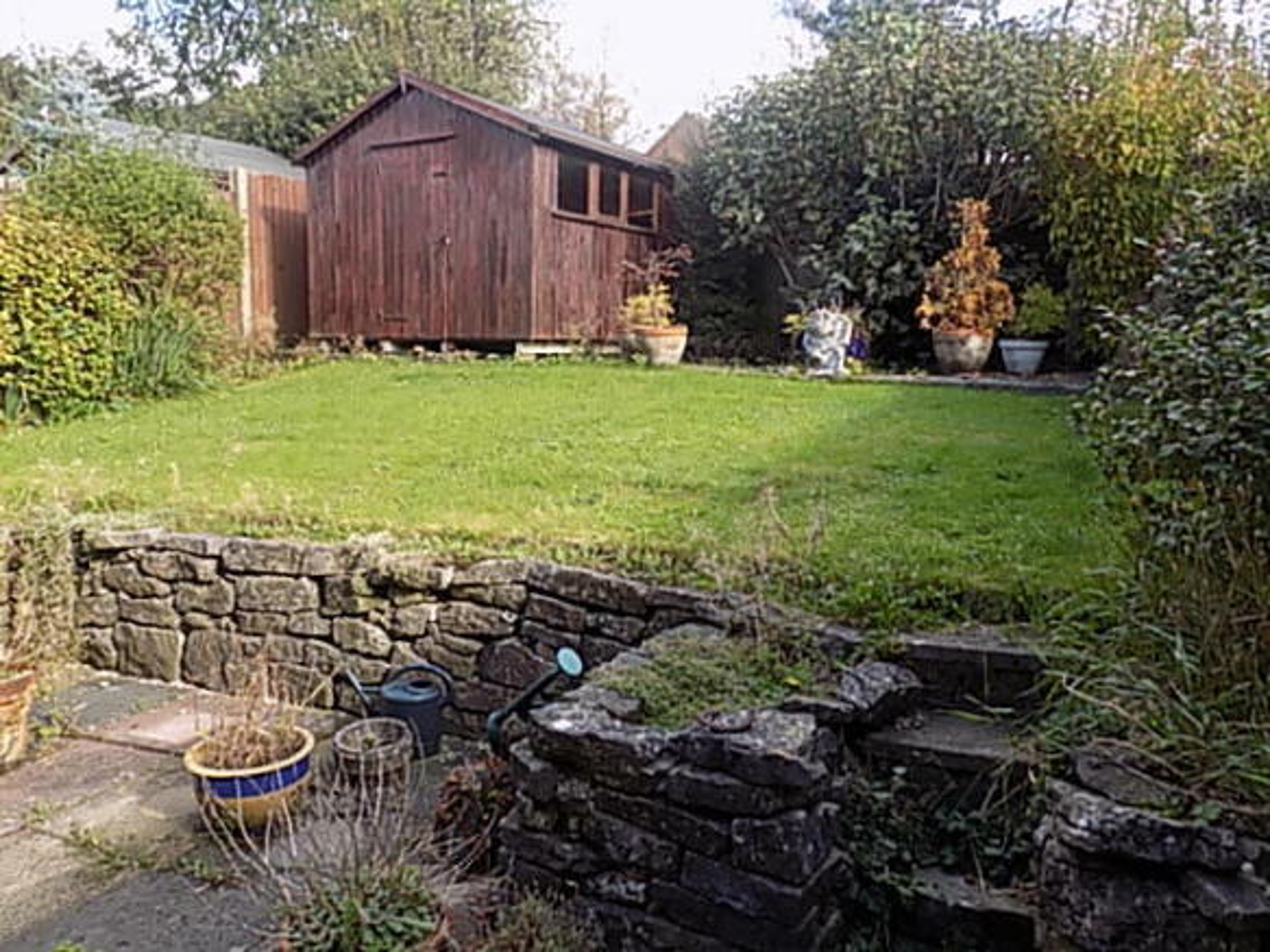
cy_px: 476
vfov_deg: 51.3
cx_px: 635
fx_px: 990
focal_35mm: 27
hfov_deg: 65.3
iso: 80
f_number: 3.2
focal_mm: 4.8
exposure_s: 1/160
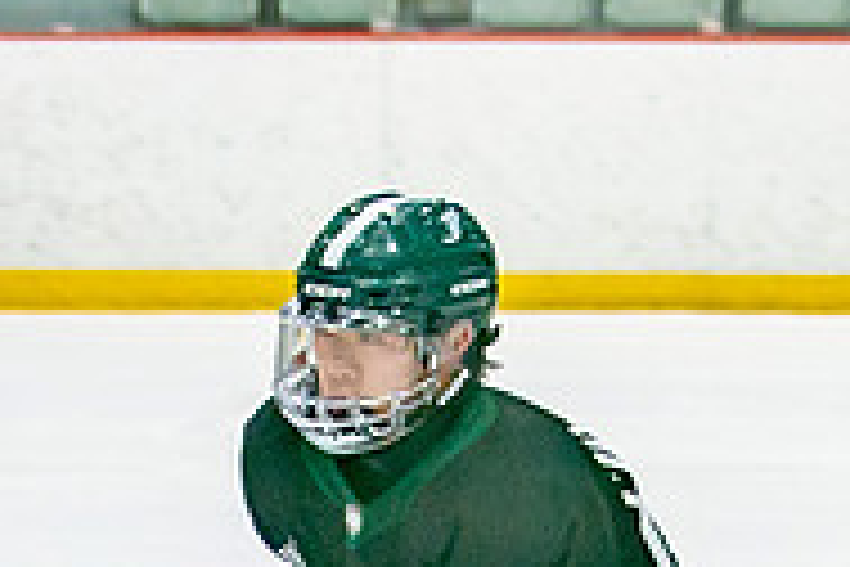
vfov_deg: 2.2
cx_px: 517
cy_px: 922
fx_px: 14638
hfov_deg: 3.3
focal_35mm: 620
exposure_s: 1/640
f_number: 3.2
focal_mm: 70
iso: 400
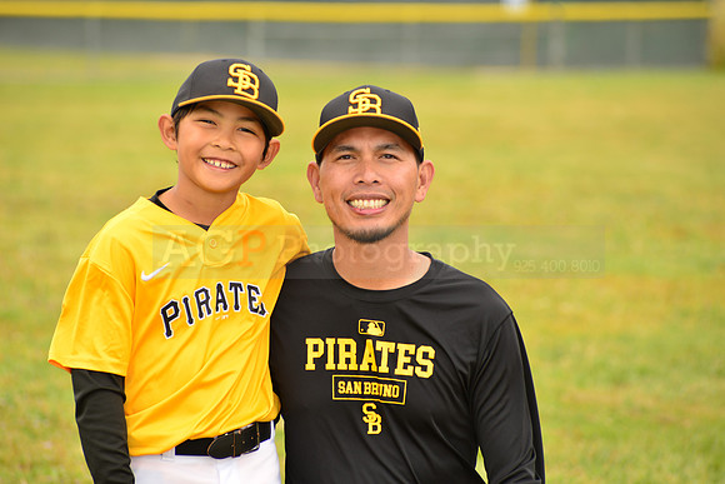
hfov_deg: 10.3
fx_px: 4029
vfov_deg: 6.9
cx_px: 362
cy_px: 242
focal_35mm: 200
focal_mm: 200
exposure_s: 1/250
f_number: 6.3
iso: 125
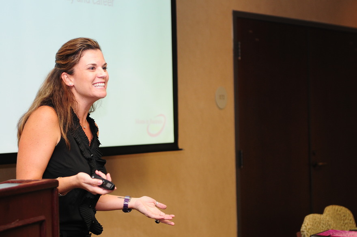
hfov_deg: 19.5
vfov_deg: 13.0
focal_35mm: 105
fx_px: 1040
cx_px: 178
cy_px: 118
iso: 400
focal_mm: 70
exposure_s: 1/125
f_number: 2.8
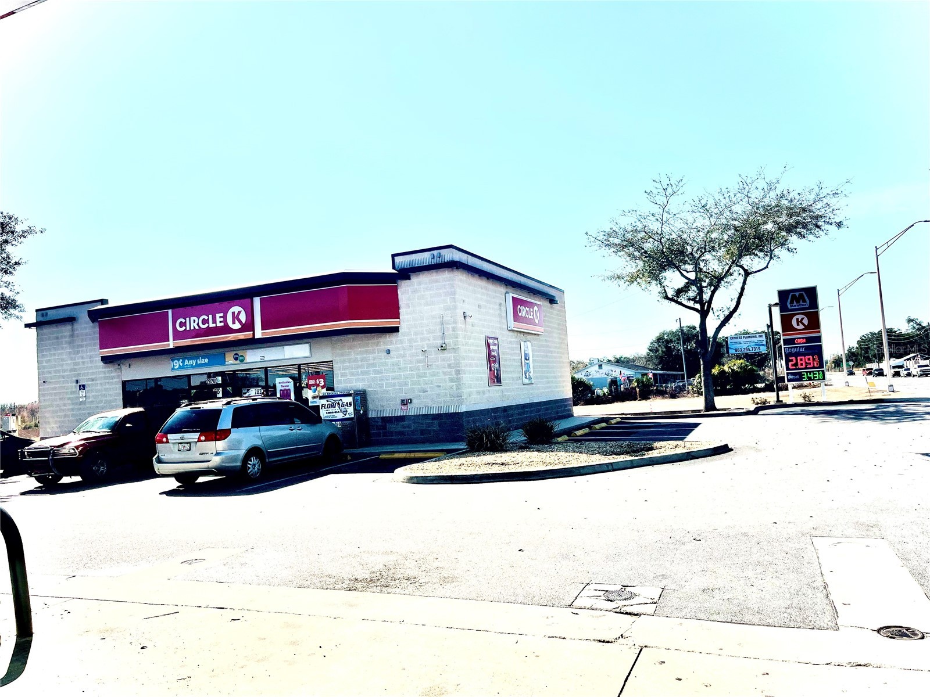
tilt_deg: +5.4
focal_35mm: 26
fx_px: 699
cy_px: 348
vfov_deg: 53.1
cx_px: 465
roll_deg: +4.0
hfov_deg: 67.3
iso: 50
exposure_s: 1/5076
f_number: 1.6
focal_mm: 5.1
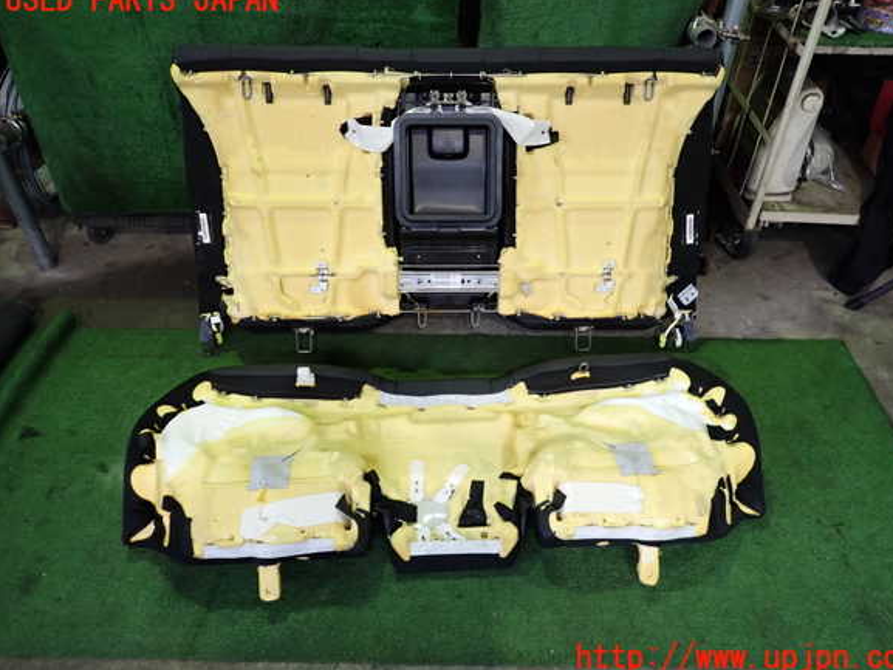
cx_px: 461
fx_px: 671
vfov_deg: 53.1
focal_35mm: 26
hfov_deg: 67.3
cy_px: 330
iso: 250
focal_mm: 4.5
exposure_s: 1/30
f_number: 2
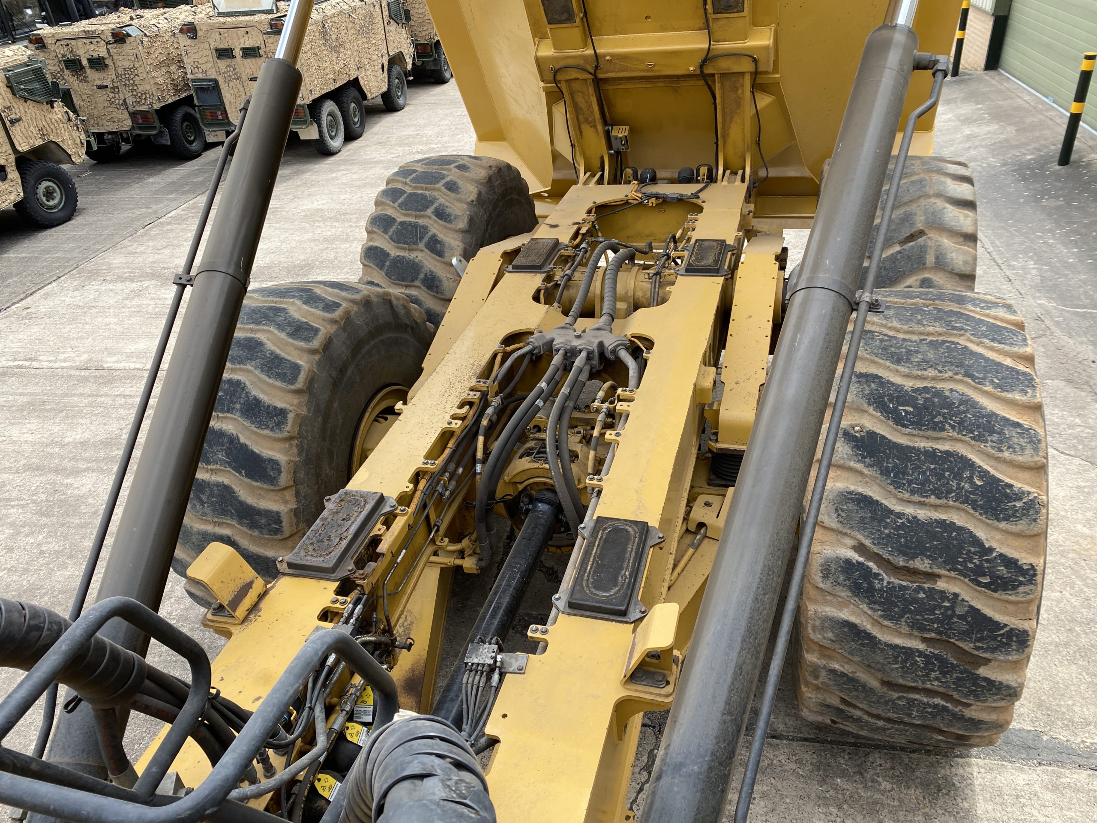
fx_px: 824
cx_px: 548
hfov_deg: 67.3
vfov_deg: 53.1
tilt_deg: -31.9
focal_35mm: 26
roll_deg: +5.0
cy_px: 412
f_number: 1.8
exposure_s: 1/890
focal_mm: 4.25
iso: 32
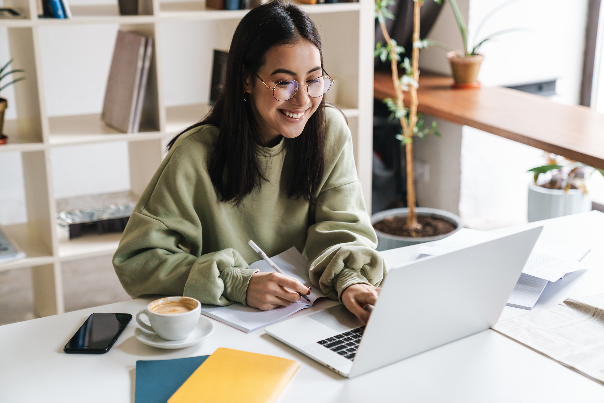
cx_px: 302
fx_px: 1007
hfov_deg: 33.4
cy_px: 202
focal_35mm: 60
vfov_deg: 22.6
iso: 1000
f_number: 2.8
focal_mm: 60
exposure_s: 1/160
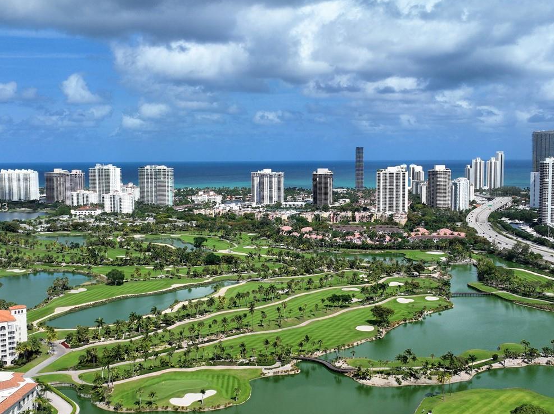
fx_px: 624
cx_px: 278
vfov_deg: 36.8
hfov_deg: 47.9
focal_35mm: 39
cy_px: 208
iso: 100
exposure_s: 1/3200
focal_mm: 12.29
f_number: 2.8
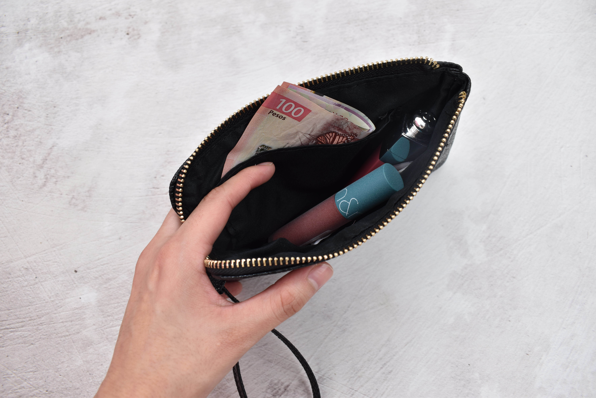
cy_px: 199
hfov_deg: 61.9
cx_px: 298
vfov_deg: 43.6
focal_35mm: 30
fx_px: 497
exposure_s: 1/60
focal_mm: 20
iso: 125
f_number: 6.3
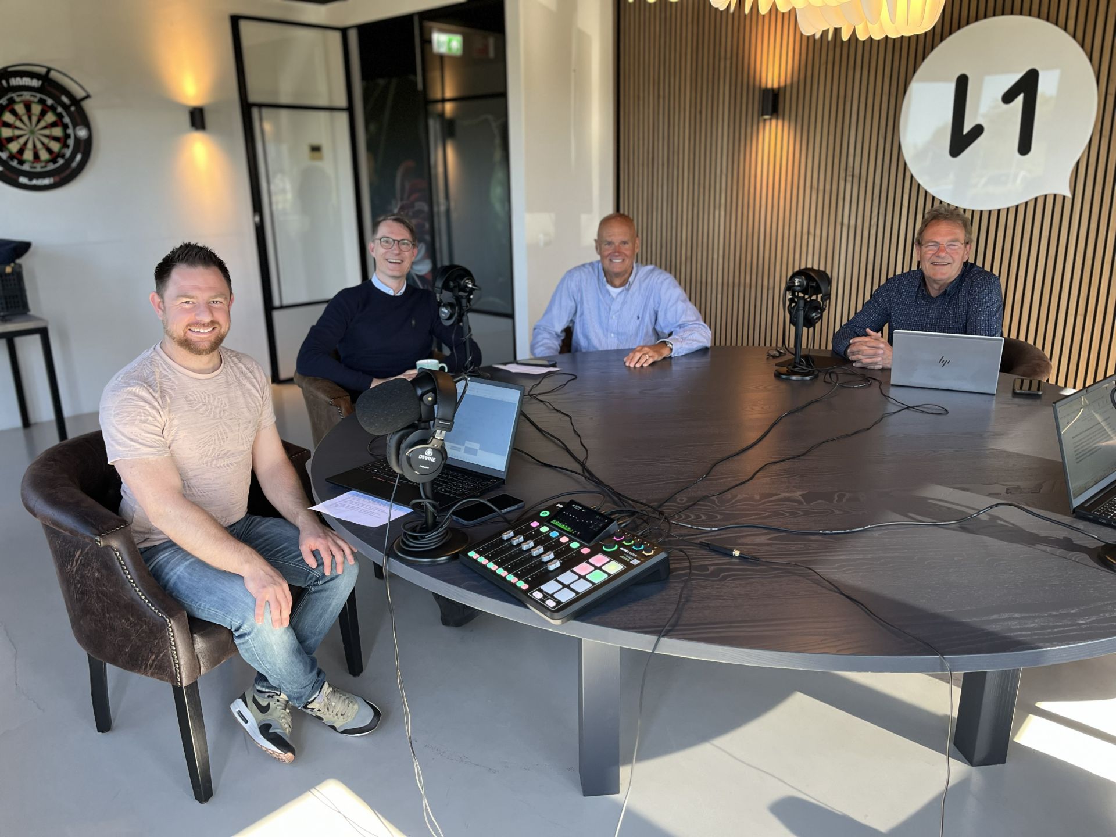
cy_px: 418
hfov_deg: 67.3
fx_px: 838
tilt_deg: -17.0
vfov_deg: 53.1
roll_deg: +1.2
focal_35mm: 26
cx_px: 558
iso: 125
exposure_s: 1/100
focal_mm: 5.1
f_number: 1.6
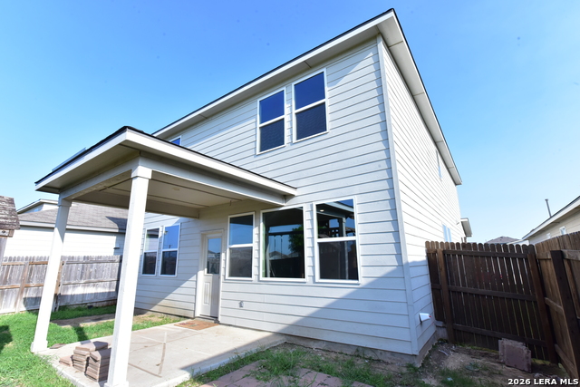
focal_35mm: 17
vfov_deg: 70.5
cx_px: 290
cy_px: 194
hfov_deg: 93.3
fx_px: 274
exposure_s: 1/500
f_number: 11
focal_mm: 17
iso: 1600
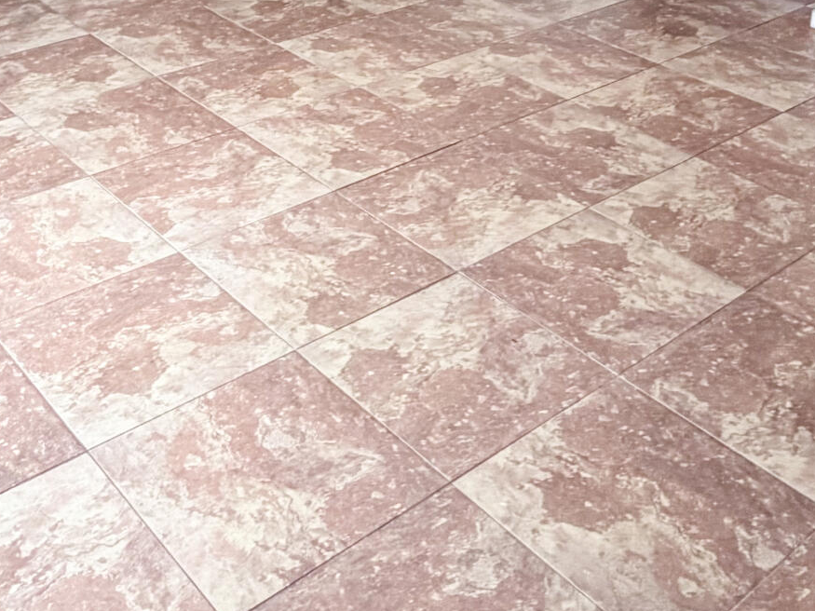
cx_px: 385
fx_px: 1130
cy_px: -74
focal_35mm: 48
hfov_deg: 39.6
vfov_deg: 27.5
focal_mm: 2.22
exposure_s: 1/120
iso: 320
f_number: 2.2
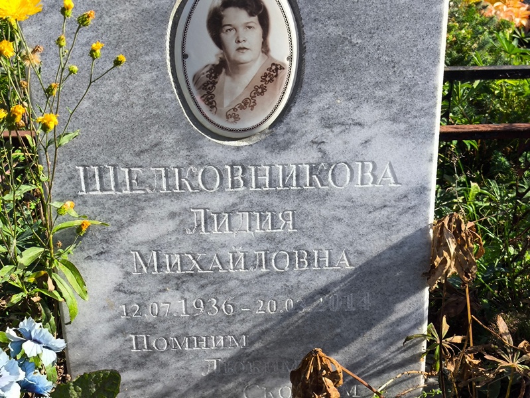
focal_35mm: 50
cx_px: 265
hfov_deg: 38.2
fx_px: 766
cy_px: 199
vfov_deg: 29.1
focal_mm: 4.71
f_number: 1.7
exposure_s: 1/772
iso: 50
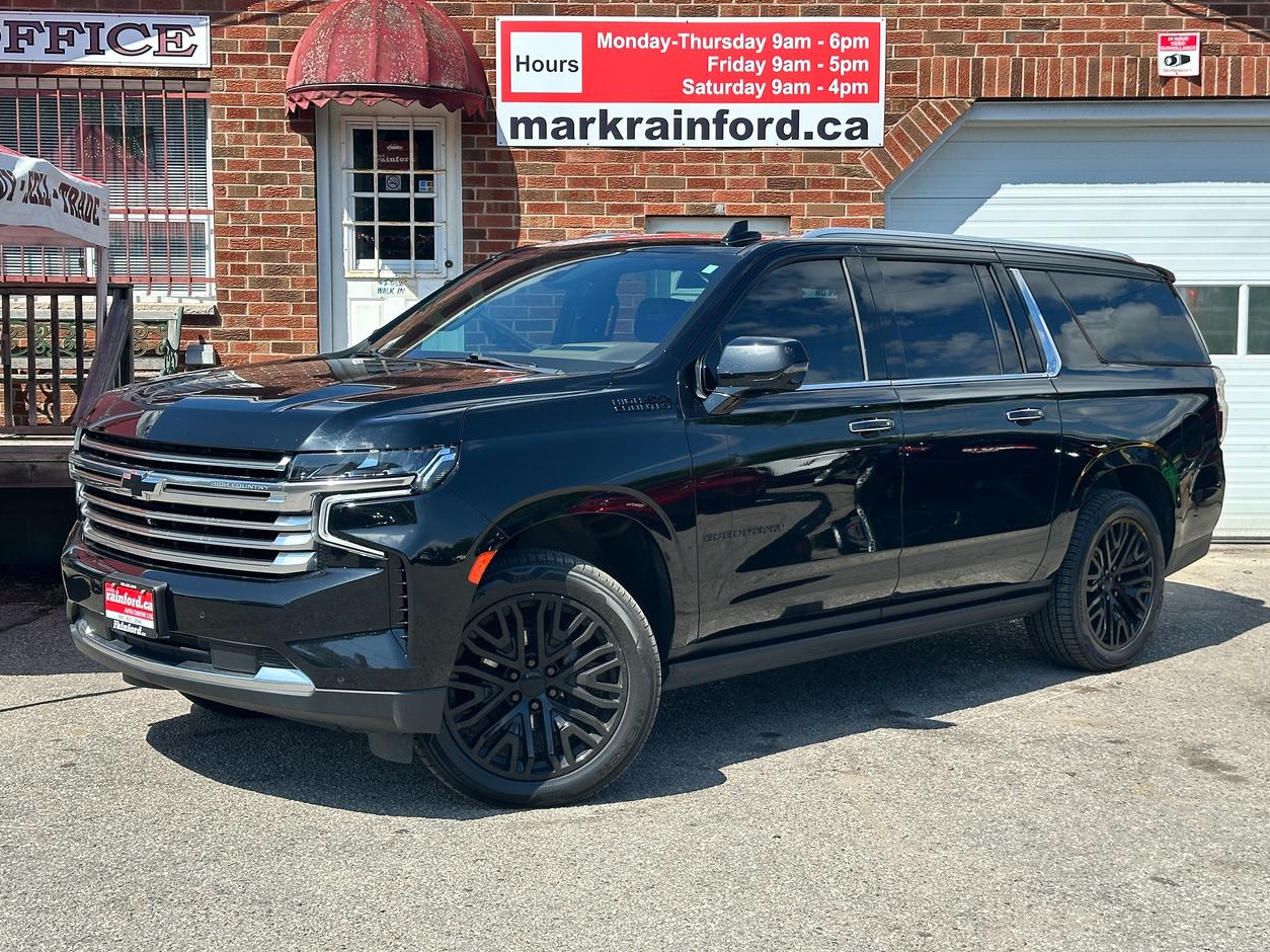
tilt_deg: -4.2
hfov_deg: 38.9
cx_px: 626
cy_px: 476
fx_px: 1797
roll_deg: +0.2
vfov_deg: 29.7
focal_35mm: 49
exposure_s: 1/2114
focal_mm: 6.86
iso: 64
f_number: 1.78
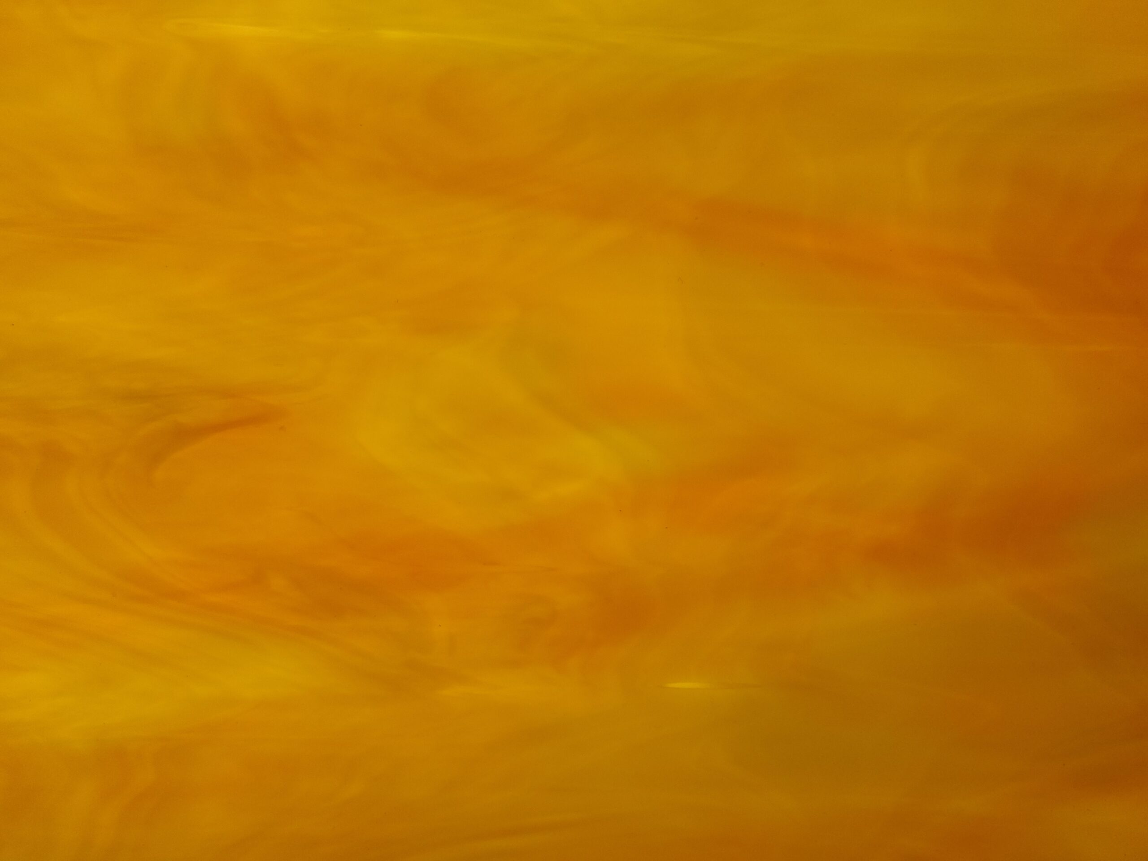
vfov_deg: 53.1
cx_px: 574
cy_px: 430
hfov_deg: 67.3
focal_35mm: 26
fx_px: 862
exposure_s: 1/90
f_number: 1.5
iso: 80
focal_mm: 4.3
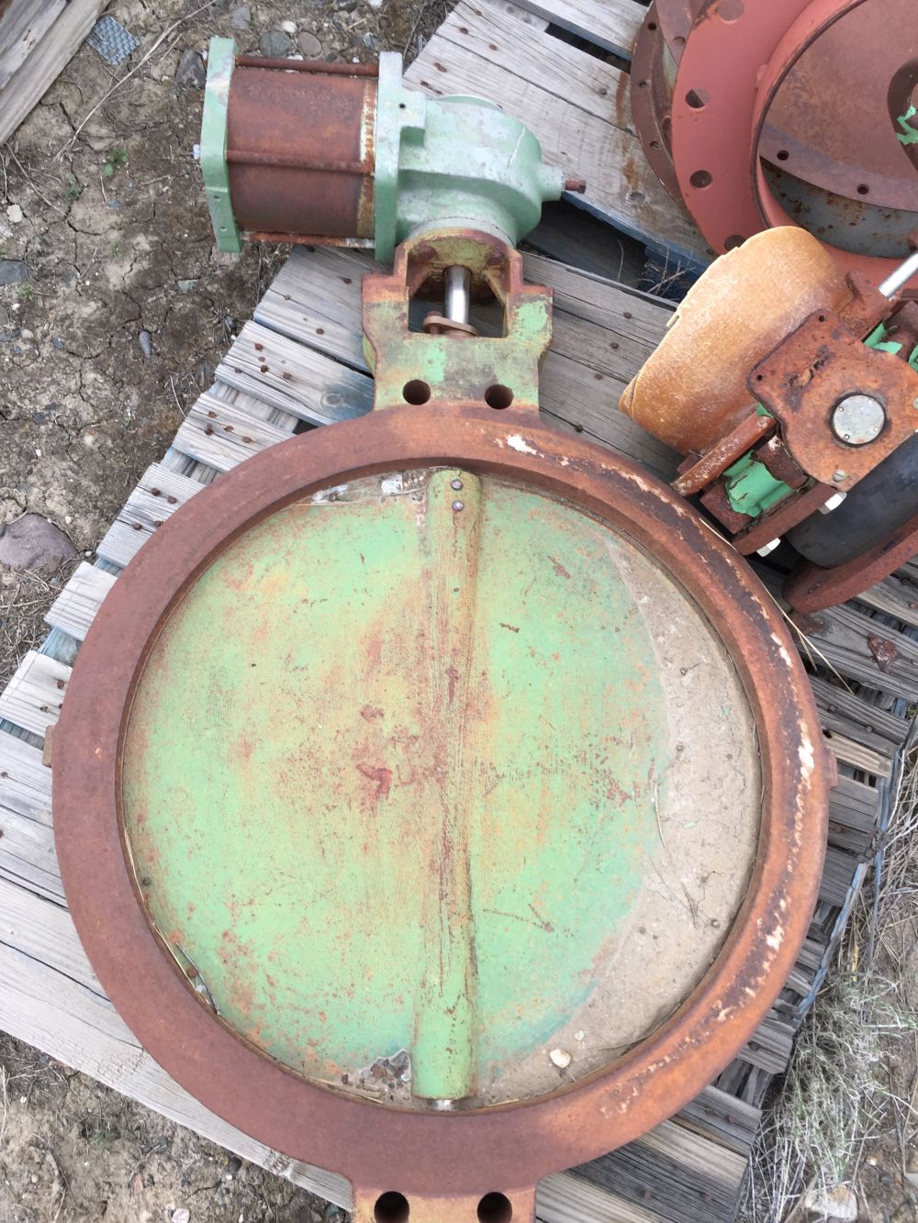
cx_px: 459
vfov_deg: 61.7
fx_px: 1025
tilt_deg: -71.1
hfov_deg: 48.2
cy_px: 612
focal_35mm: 29
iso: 32
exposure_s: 1/146
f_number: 2.2
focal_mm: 4.15
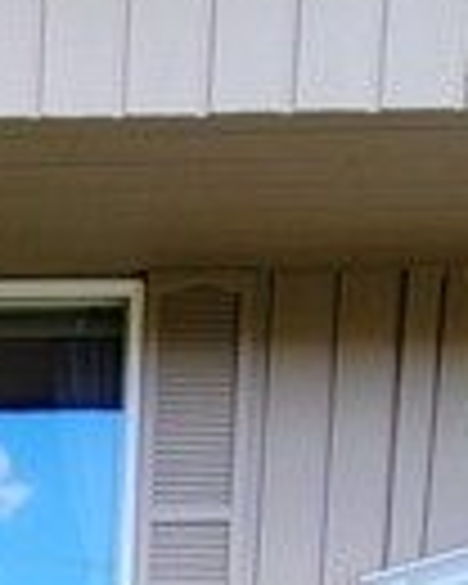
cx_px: -274
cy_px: 1037
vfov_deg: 20.8
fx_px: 1125
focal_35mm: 65
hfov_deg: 19.7
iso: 50
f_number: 2.2
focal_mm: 2.2
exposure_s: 1/175
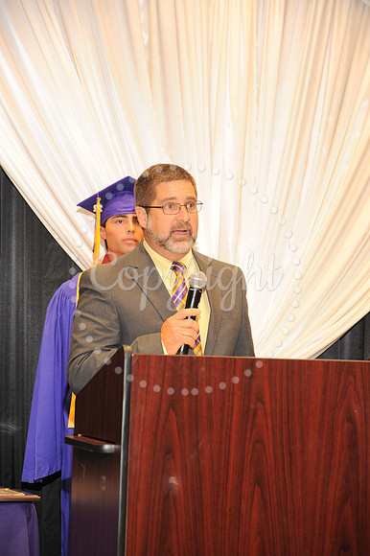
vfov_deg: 19.5
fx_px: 1621
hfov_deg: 13.0
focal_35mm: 105
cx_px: 185
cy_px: 278
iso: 1250
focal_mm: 105
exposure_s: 1/60
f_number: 5.6
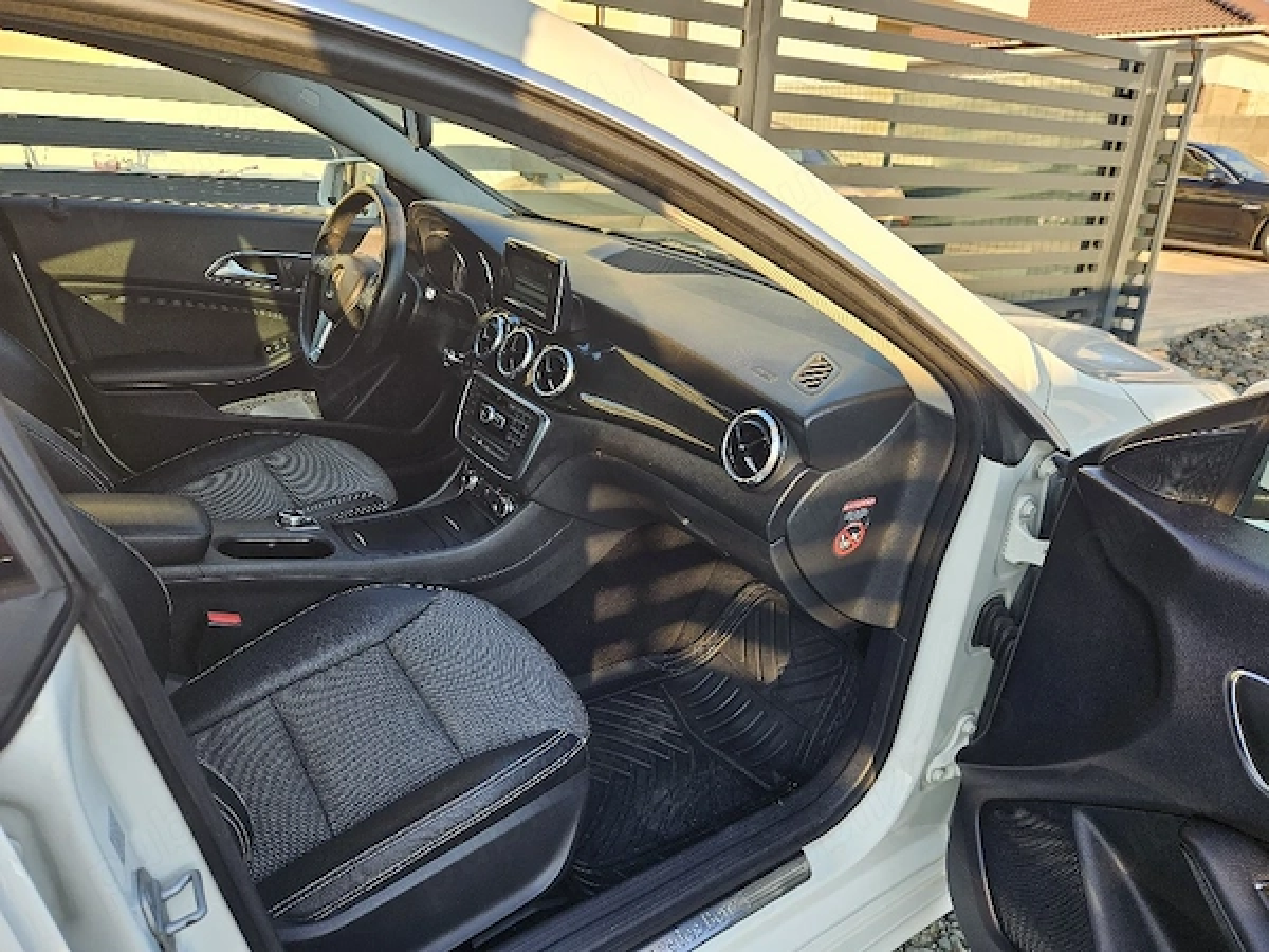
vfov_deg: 58.9
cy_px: 476
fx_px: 843
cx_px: 634
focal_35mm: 23
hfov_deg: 73.9
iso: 32
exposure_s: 1/182
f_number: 1.8
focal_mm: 5.4
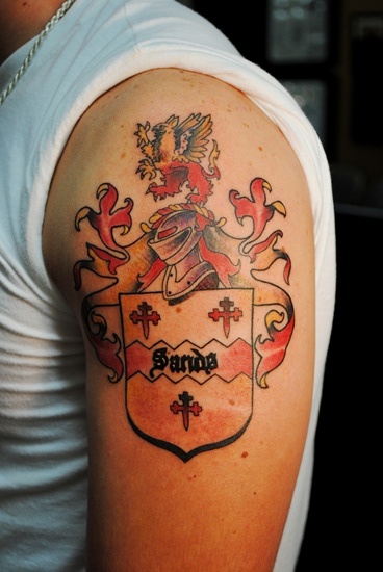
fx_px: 1051
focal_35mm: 66
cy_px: 286
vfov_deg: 30.5
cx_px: 192
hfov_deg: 20.7
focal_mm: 44
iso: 400
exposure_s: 1/60
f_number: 5.3
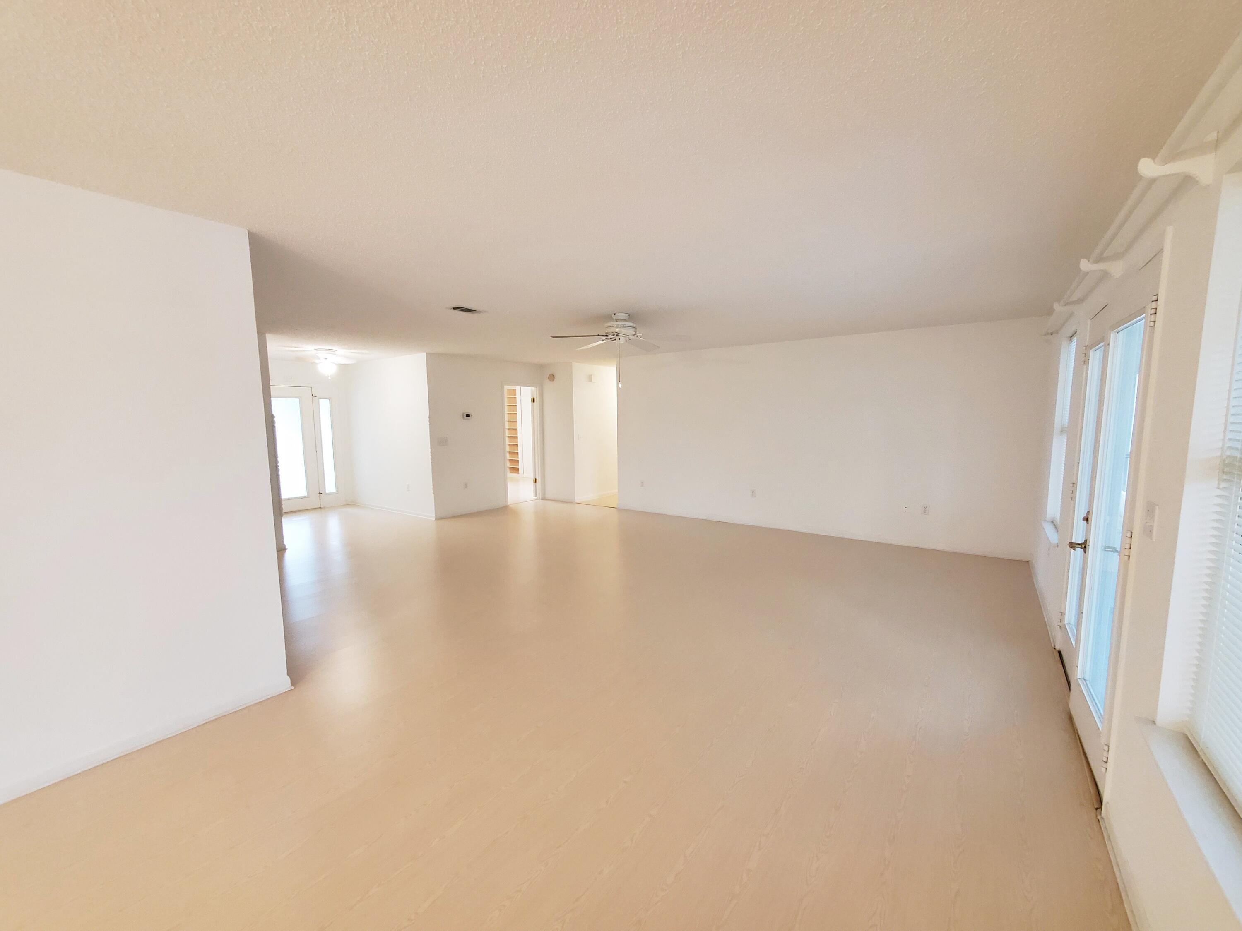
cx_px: 621
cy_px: 466
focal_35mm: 13
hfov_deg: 106.2
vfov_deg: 89.9
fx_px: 466
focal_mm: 1.8
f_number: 2.2
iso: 500
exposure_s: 1/39
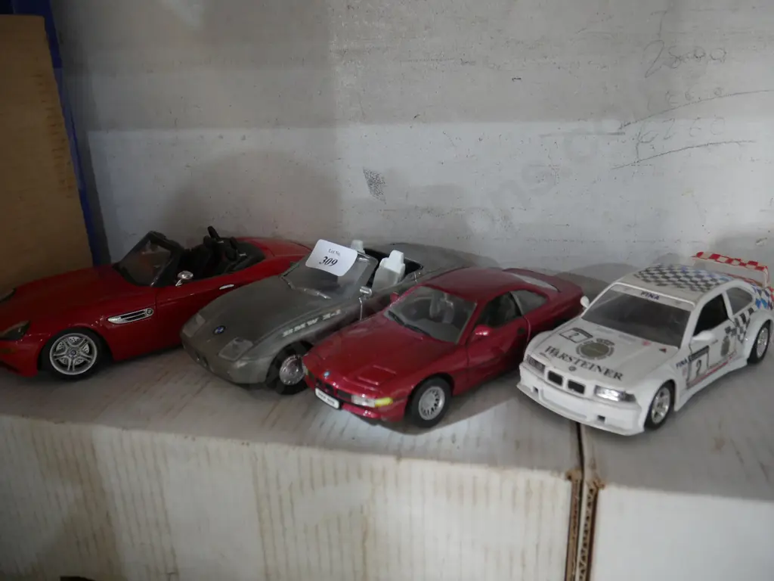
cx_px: 387
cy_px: 290
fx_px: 626
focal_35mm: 28
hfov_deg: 63.4
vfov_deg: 49.7
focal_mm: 14
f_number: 3.5
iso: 1250
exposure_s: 1/60
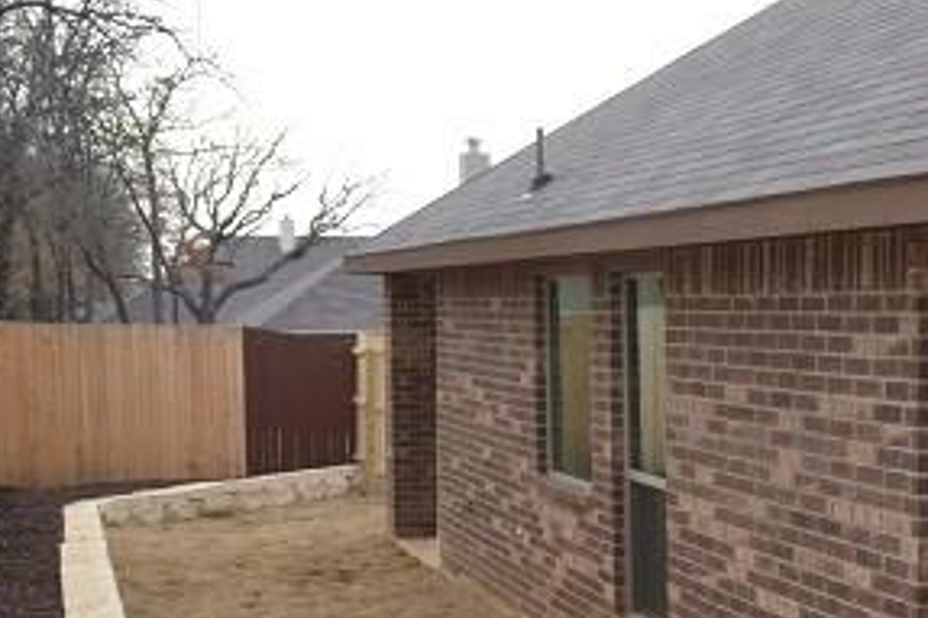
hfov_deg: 27.9
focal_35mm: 68
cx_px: 925
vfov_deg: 19.8
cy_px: 505
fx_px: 1752
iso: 100
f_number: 7.1
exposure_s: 1/200
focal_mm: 20
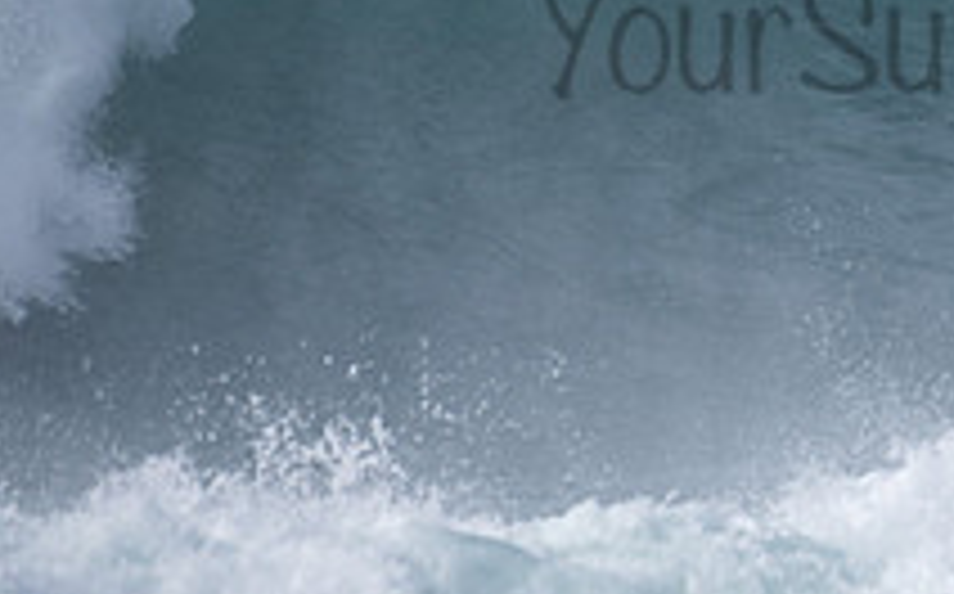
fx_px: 39062
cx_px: 999
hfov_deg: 1.4
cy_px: -11
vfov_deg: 0.9
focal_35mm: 1504
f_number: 5.6
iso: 100
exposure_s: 1/1000
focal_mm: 500
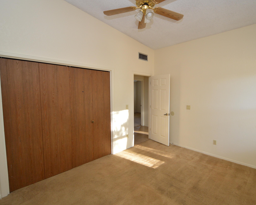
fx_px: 129
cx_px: 147
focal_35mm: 17
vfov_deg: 77.0
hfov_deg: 89.0
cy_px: 102
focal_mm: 10
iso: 400
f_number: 3.5
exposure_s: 1/60
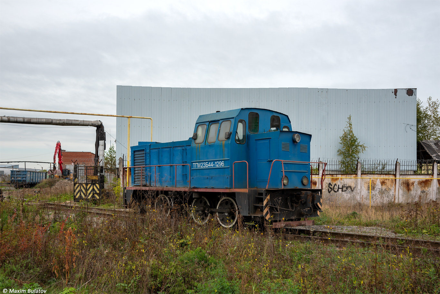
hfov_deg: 55.8
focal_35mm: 34
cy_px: 147
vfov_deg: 38.9
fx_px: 416
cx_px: 220
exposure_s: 1/400
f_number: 7.1
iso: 200
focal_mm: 34
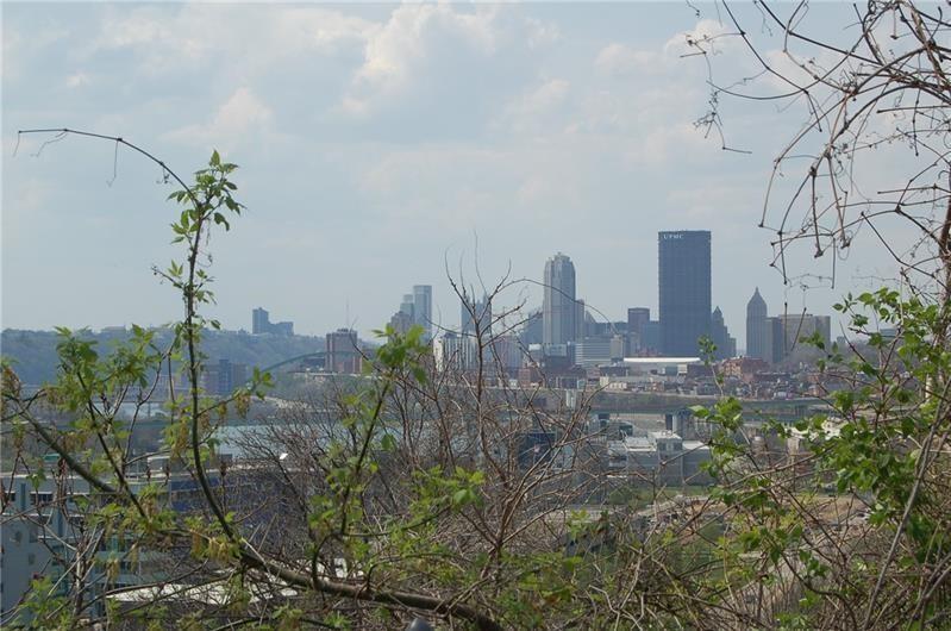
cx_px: 476
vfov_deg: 16.5
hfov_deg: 24.7
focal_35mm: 82
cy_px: 316
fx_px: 2176
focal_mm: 55
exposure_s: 1/320
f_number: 9
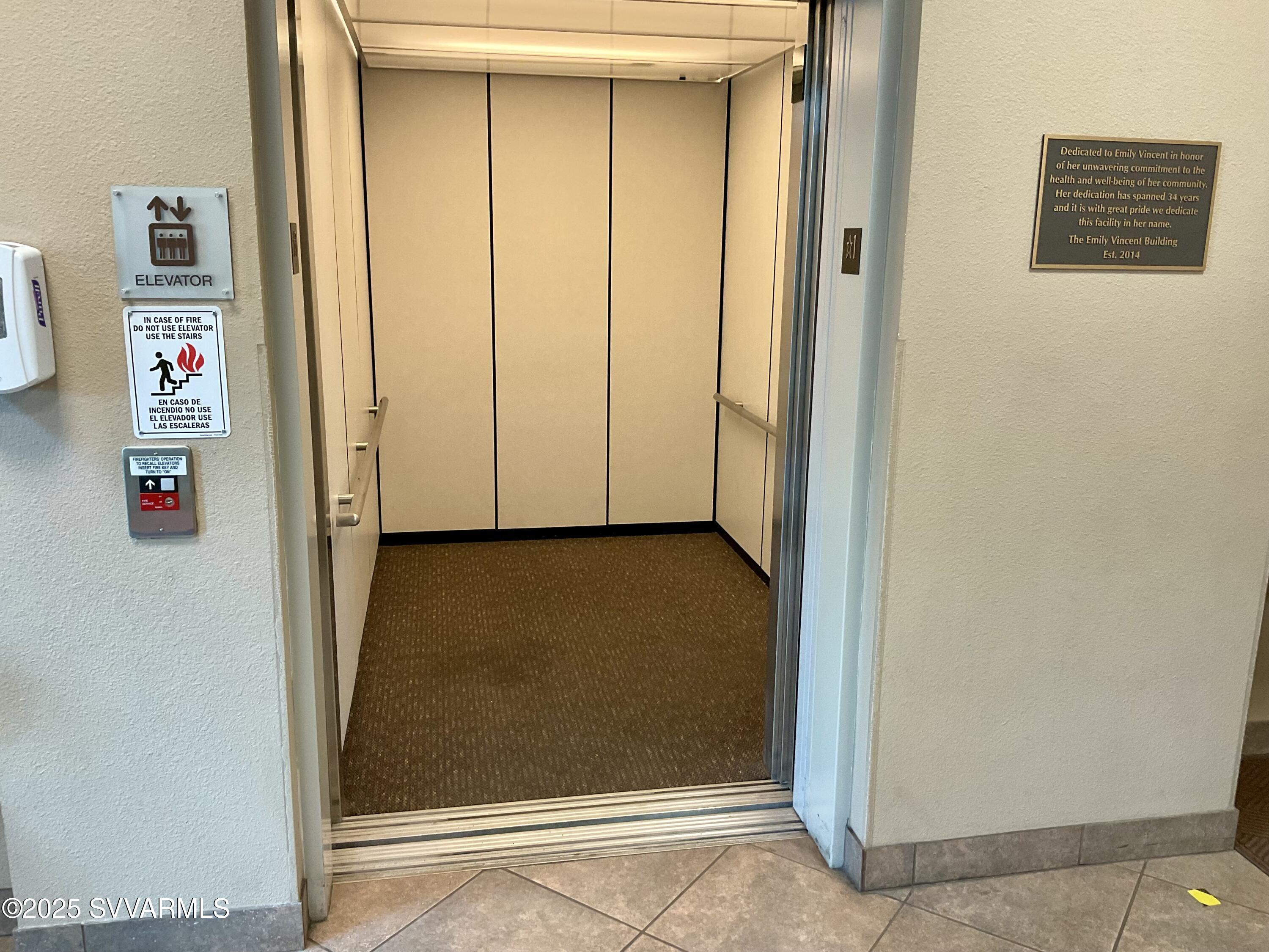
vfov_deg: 48.2
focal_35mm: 29
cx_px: 634
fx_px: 1063
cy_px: 476
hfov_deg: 61.7
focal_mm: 3
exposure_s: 1/60
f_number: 1.8
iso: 80
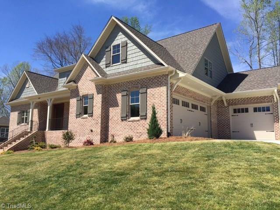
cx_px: 140
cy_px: 105
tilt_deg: +7.9
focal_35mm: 29
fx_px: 235
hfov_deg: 61.7
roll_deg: -2.1
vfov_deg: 48.2
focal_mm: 4.15
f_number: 2.2
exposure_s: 1/1721
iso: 32
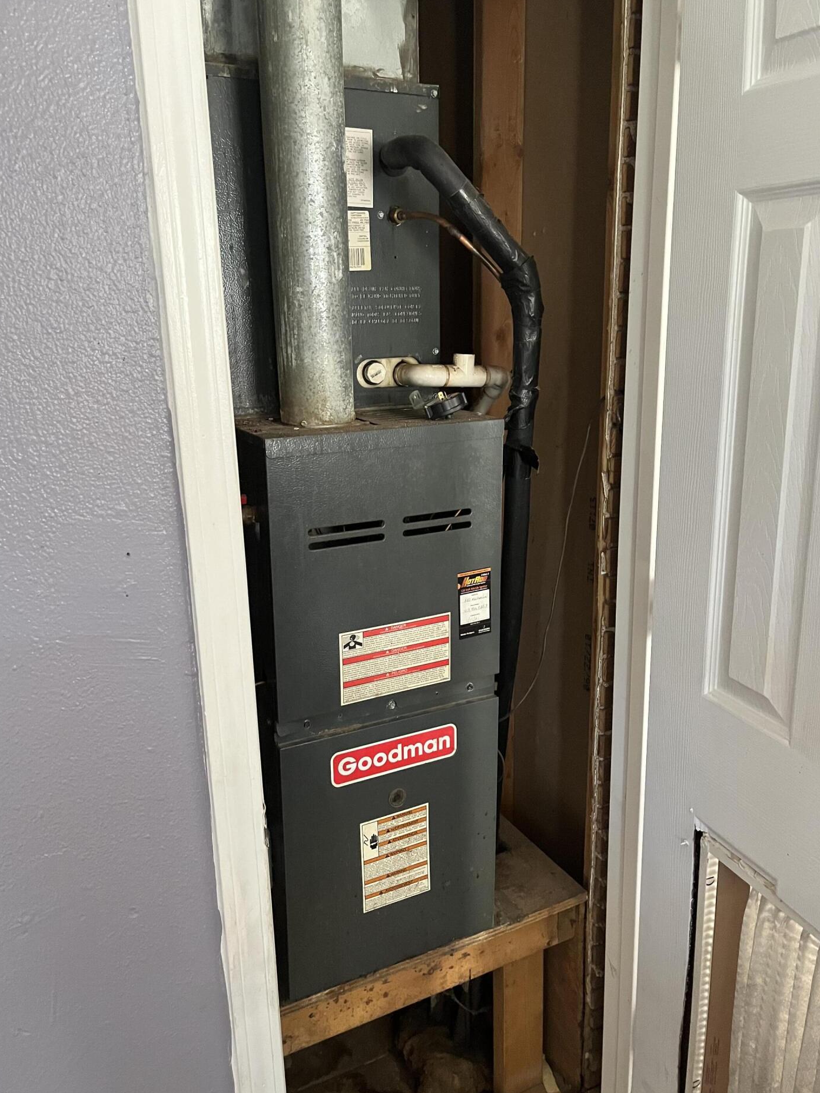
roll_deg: +2.4
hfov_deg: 49.7
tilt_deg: -14.8
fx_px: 884
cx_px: 397
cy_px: 526
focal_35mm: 28
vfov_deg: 63.4
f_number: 1.6
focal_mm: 5.1
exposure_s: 1/60
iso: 500
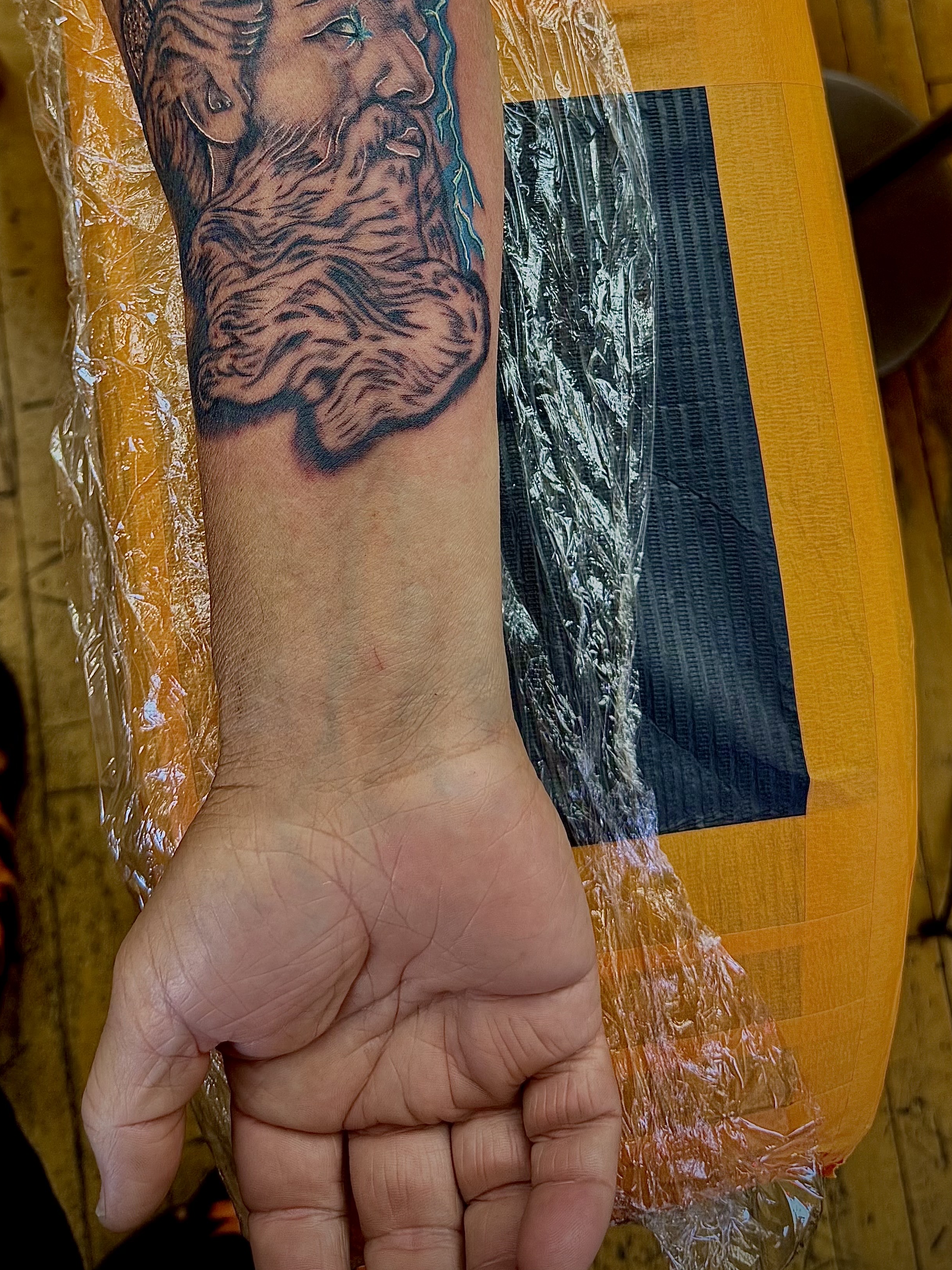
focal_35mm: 42
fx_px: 1540
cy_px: 261
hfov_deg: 34.3
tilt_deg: -78.8
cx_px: 387
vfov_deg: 42.8
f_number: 1.78
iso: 200
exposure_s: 1/120
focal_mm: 6.76
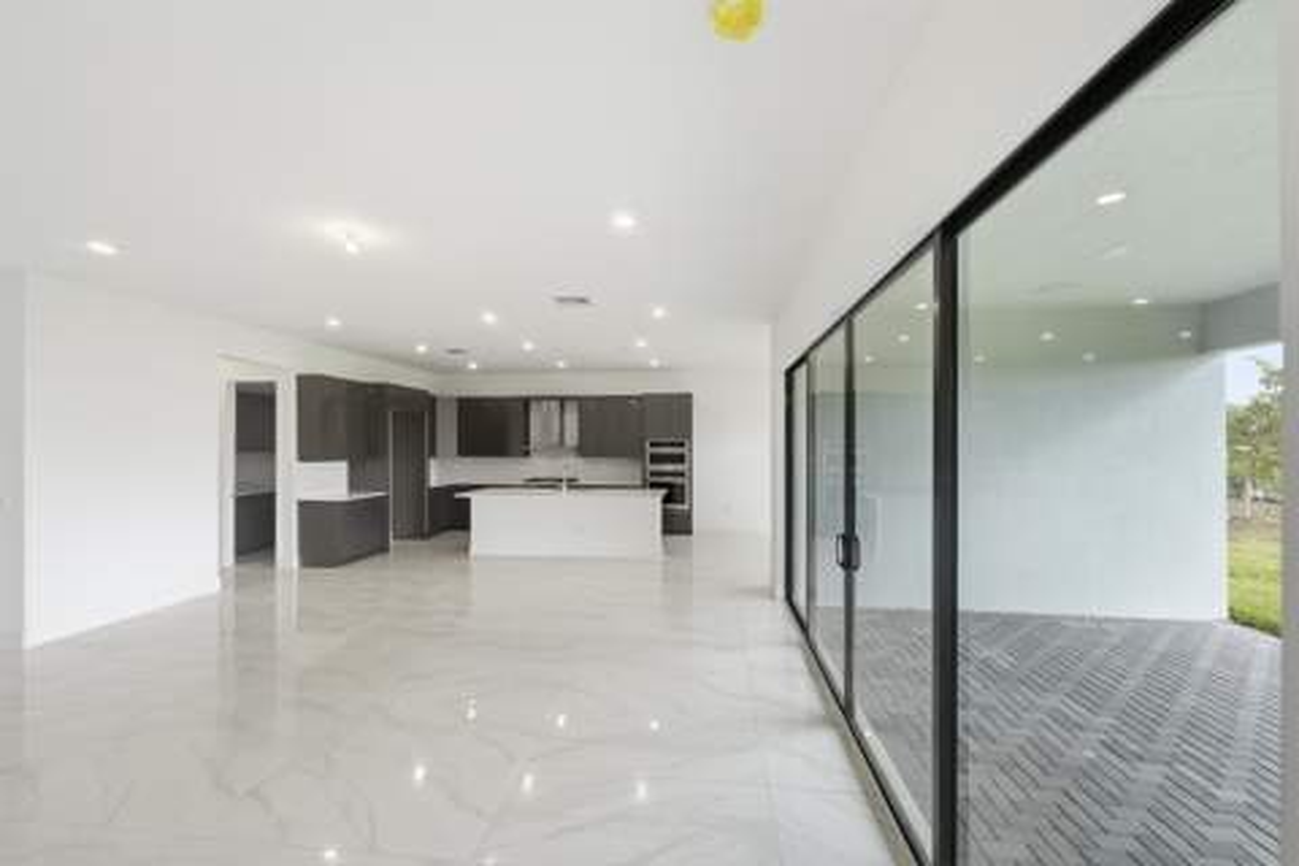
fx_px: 505
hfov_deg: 104.3
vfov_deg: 81.2
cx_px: 650
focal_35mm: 14
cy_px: 433
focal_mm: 14
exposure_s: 1/500
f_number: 4
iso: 100
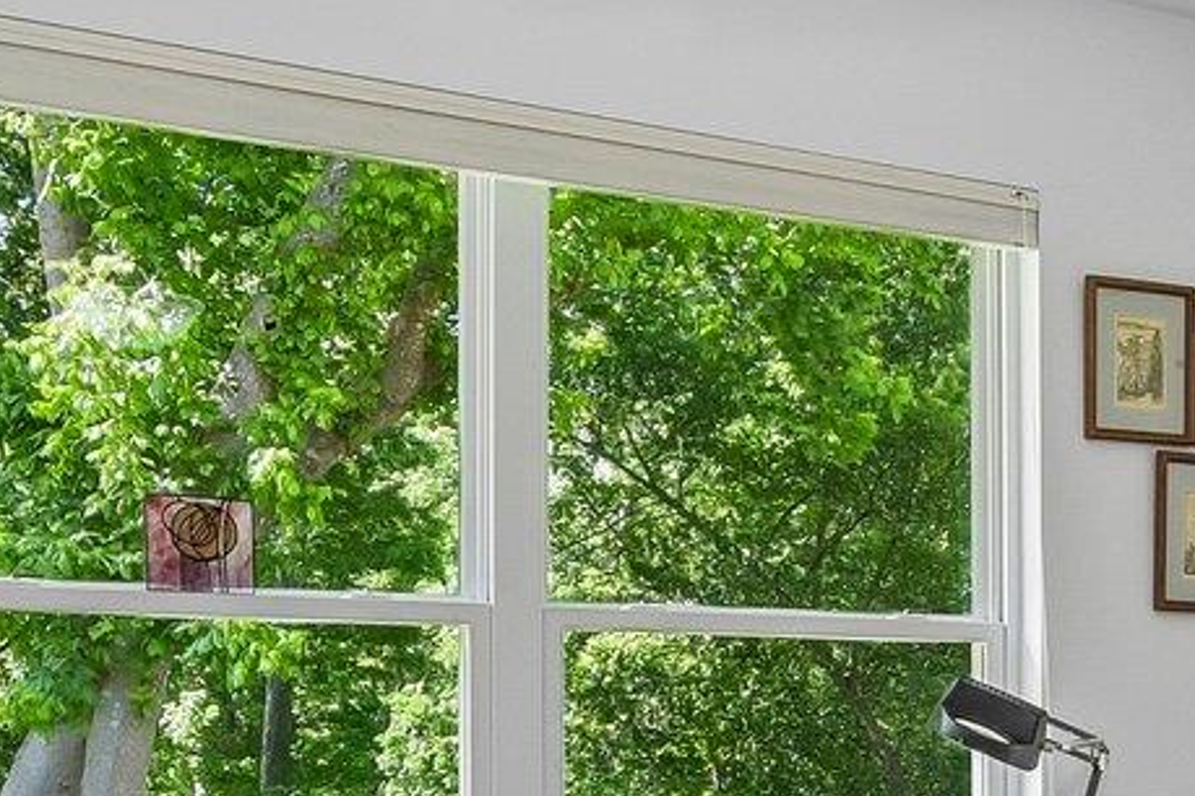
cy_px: 667
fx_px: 2224
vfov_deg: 20.0
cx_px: 1106
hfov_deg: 28.7
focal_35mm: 67
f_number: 8
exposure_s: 1/13
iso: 400
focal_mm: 10
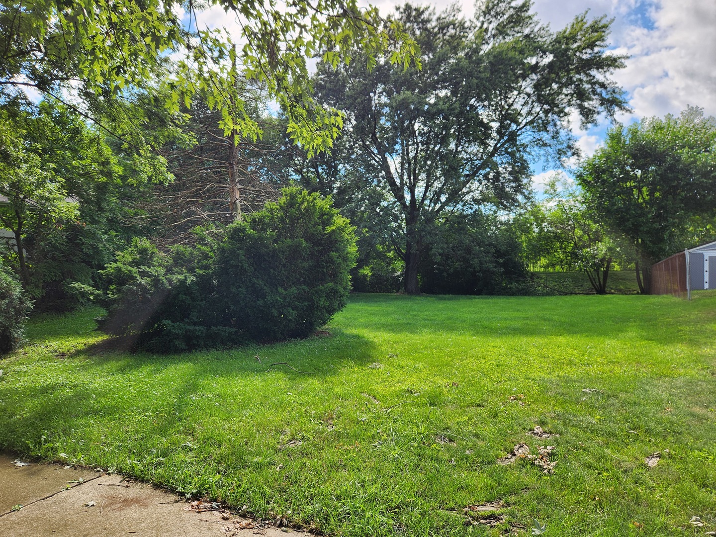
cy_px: 268
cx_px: 358
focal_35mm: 23
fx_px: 476
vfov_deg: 58.9
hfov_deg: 73.9
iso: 20
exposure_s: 1/784
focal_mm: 5.4
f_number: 1.8
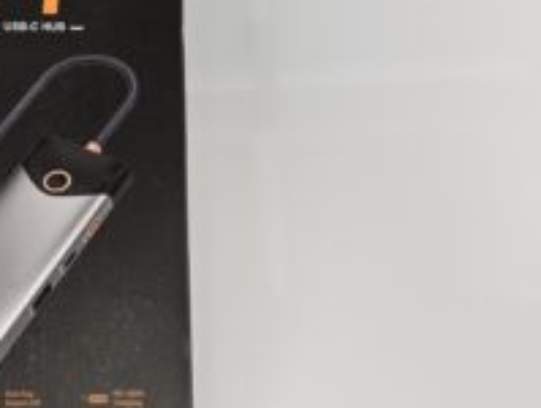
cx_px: -16
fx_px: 752
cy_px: 144
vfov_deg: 30.2
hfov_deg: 35.3
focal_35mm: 48
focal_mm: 5.4
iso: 160
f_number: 1.8
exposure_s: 1/359
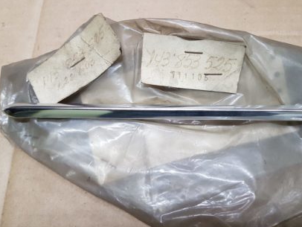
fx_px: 279
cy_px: 111
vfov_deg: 44.2
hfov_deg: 56.4
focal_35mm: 32
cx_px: 179
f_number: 1.7
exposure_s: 1/33
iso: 200
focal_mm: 4.2
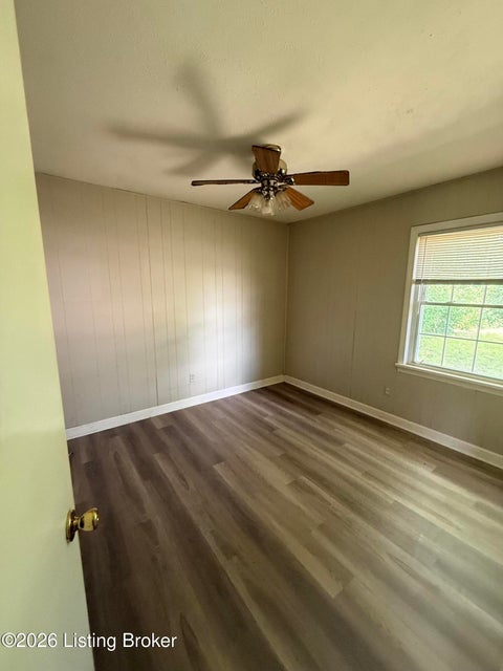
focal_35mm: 14
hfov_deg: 85.7
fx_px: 271
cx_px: 252
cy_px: 336
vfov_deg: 102.1
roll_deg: -1.7
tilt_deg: -8.6
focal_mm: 2.22
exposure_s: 1/60
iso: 500
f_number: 2.2
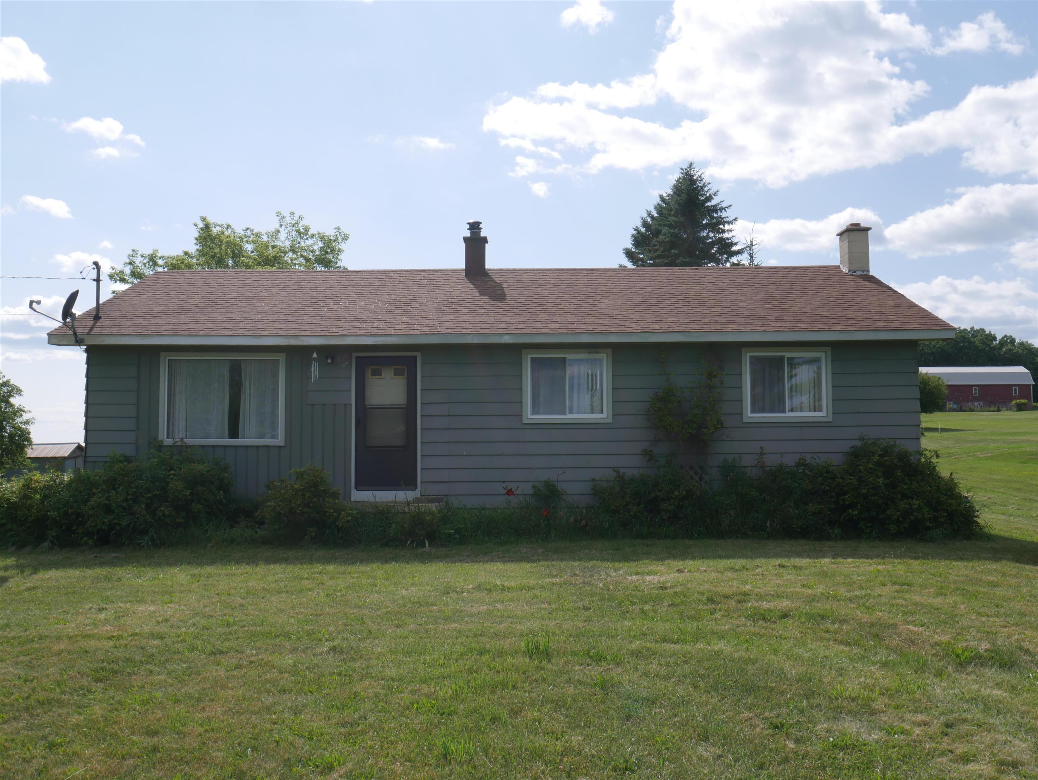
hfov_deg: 53.9
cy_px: 390
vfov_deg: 41.8
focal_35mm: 34
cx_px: 519
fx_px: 1020
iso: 200
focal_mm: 17
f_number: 16
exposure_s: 1/160
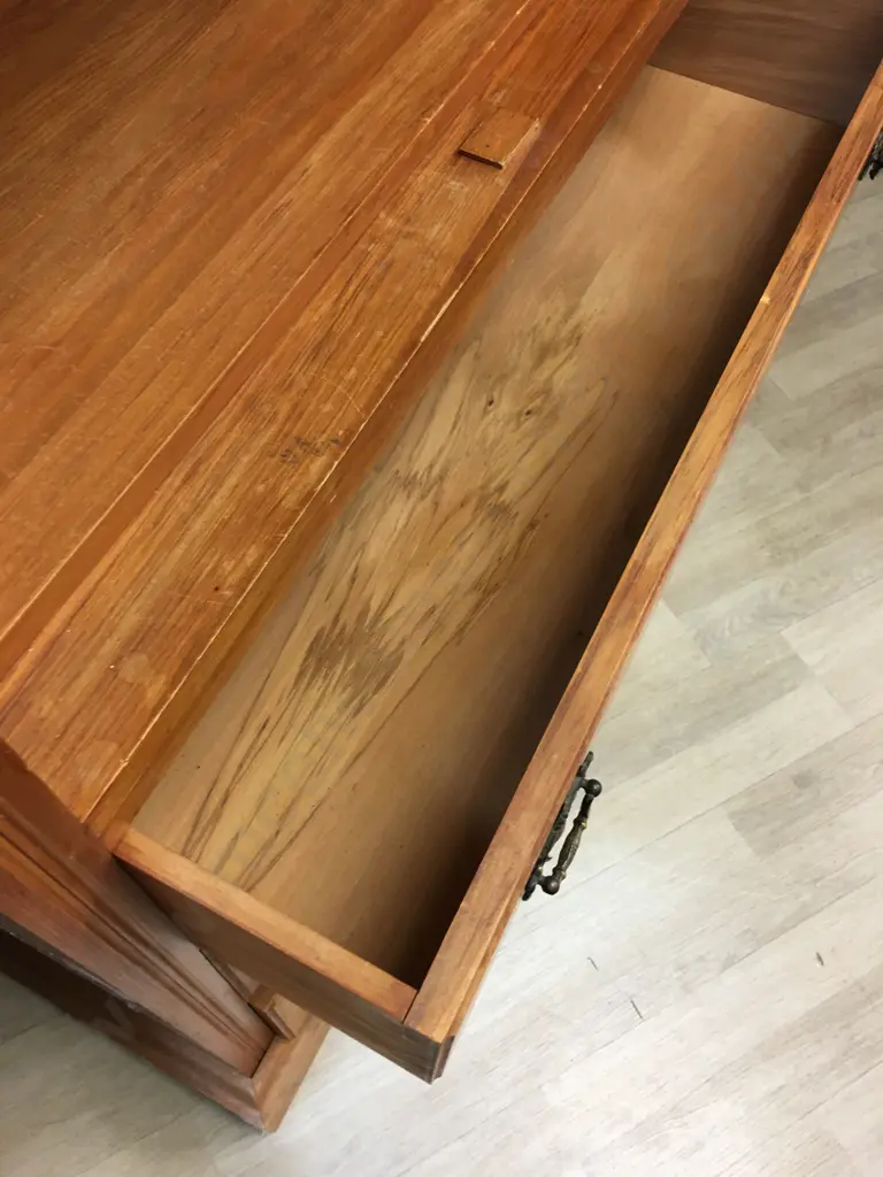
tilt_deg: -56.8
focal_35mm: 29
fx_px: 986
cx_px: 442
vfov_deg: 61.7
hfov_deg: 48.2
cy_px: 588
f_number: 2.2
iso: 40
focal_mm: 4.15
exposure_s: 1/17
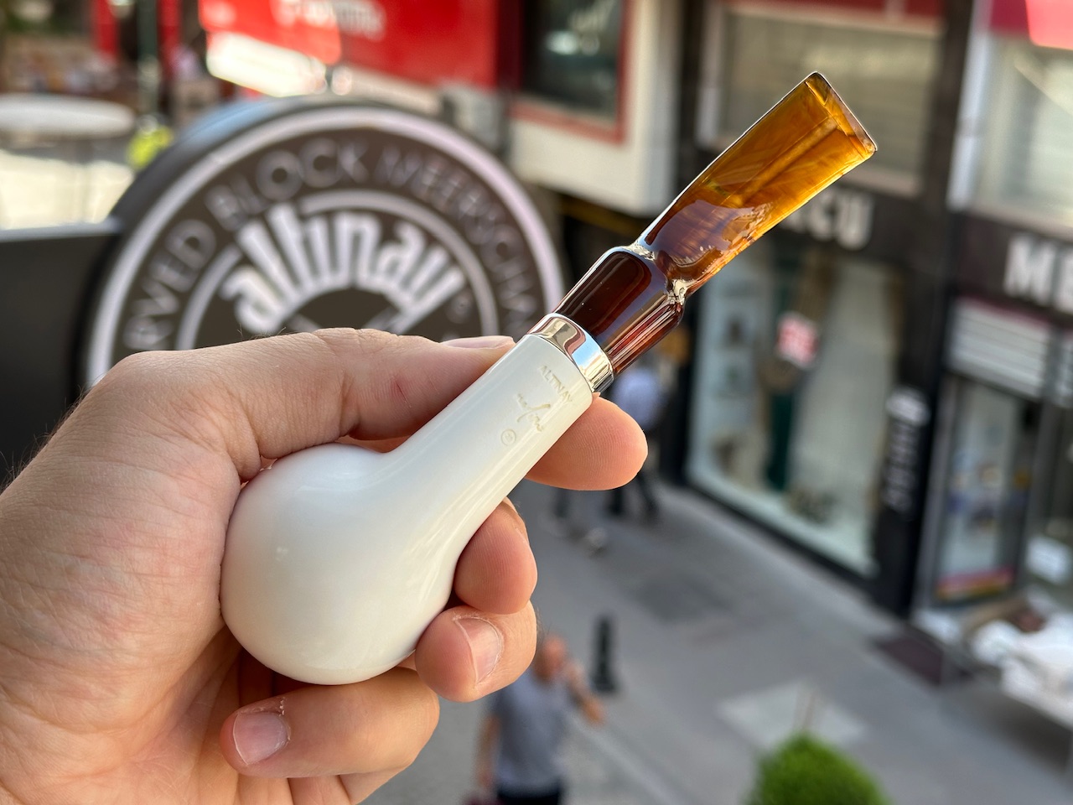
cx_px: 536
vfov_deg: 30.3
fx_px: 1488
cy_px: 402
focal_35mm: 48
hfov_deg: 39.7
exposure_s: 1/435
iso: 64
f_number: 1.78
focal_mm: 6.86
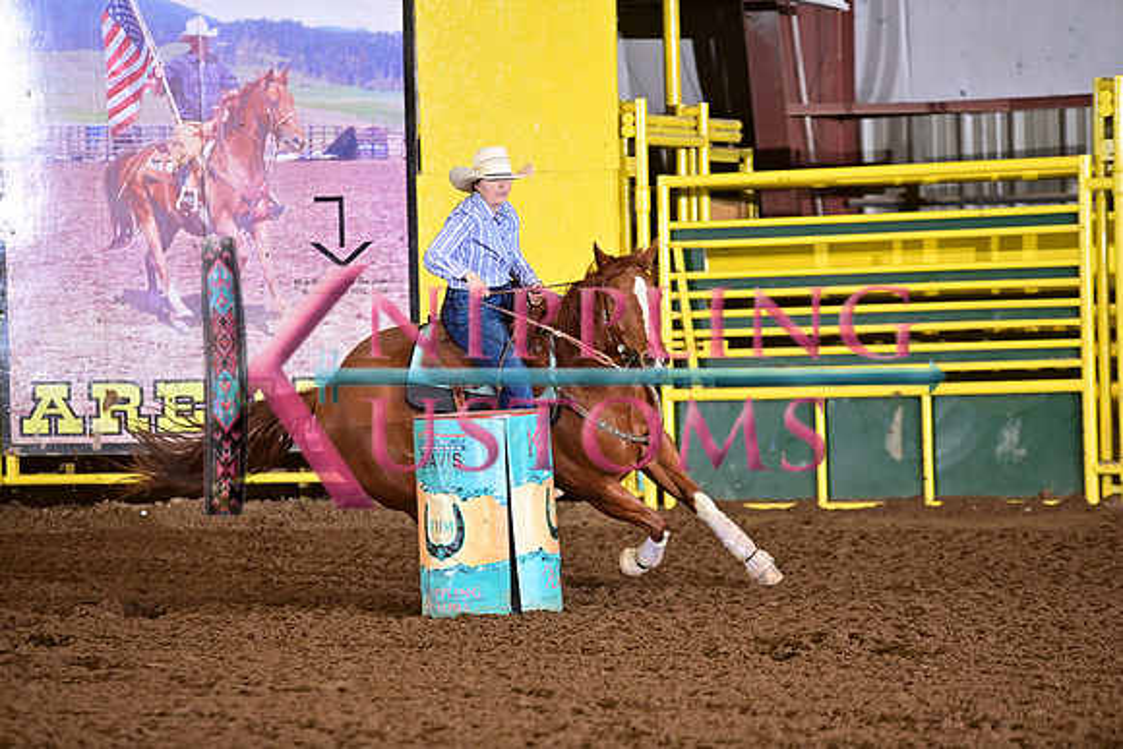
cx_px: 562
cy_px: 374
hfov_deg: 10.3
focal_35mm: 200
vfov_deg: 6.9
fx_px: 6240
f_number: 3.2
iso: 1250
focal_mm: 200
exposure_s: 1/200
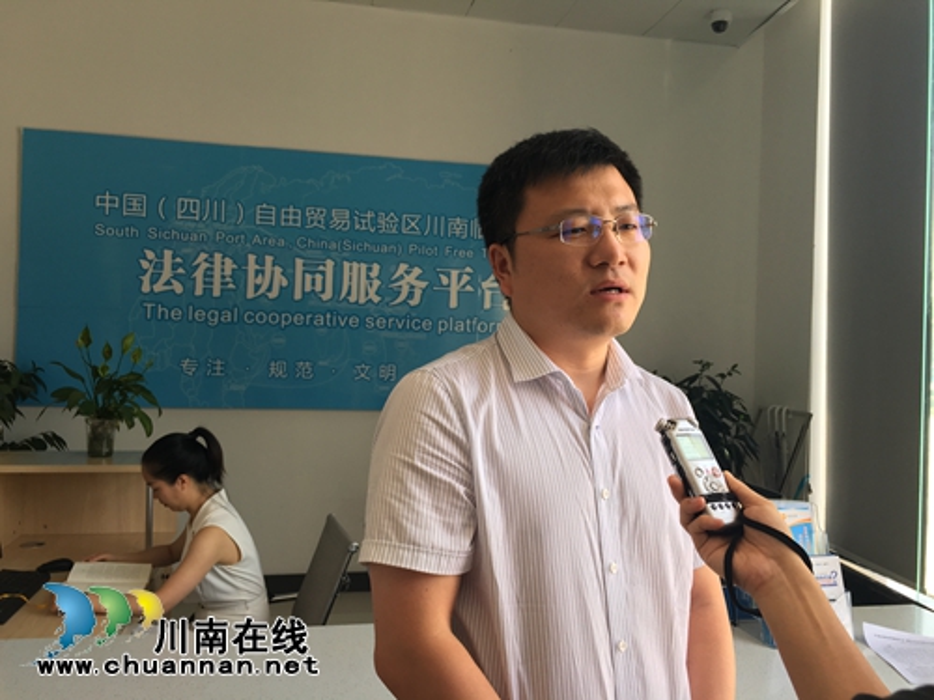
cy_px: 350
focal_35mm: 29
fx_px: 782
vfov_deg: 48.2
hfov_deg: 61.7
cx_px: 467
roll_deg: -1.2
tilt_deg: +0.6
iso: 32
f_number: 2.2
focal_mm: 4.15
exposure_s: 1/100
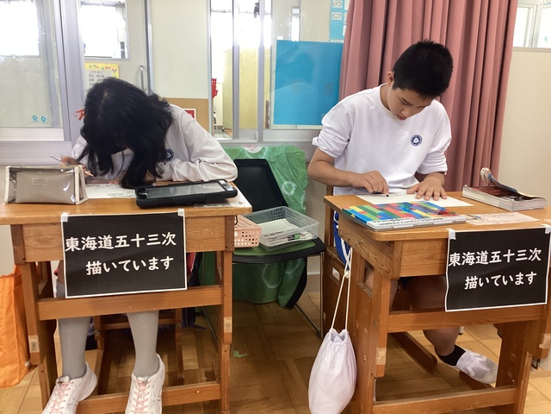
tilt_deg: -15.2
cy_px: 207
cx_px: 276
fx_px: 493
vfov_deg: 45.4
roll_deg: -3.2
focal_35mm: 31
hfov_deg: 58.4
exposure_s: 1/50
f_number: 2.4
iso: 100
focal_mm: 3.3
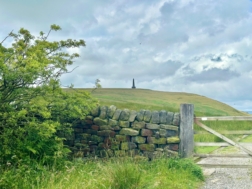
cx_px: 126
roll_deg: +1.1
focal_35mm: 48
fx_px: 349
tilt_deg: +3.2
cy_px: 94
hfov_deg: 39.7
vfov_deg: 30.3
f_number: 1.78
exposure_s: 1/5882
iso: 64
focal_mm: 6.86
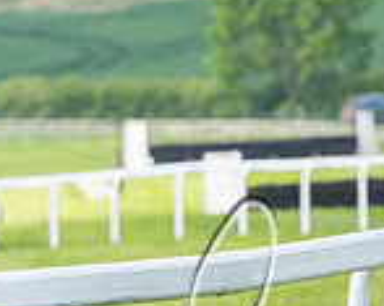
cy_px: 133
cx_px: 682
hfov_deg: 2.1
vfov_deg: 1.6
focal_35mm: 937
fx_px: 10628
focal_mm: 145
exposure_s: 1/1000
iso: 400
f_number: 5
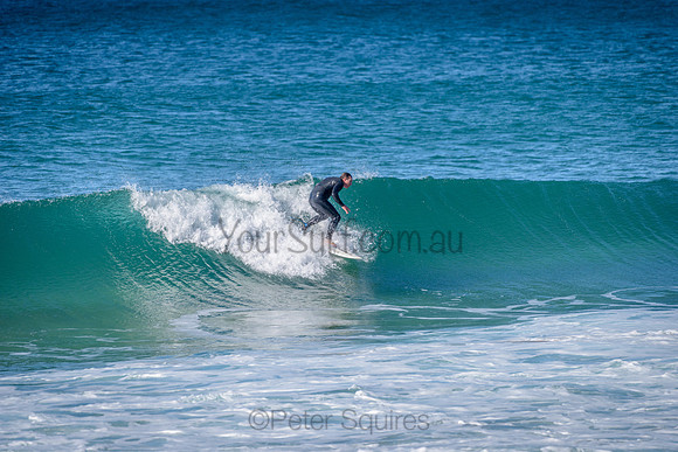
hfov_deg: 4.1
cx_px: 339
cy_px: 226
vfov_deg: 2.8
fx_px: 9418
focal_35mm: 500
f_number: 5.6
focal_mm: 500
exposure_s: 1/2000
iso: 180
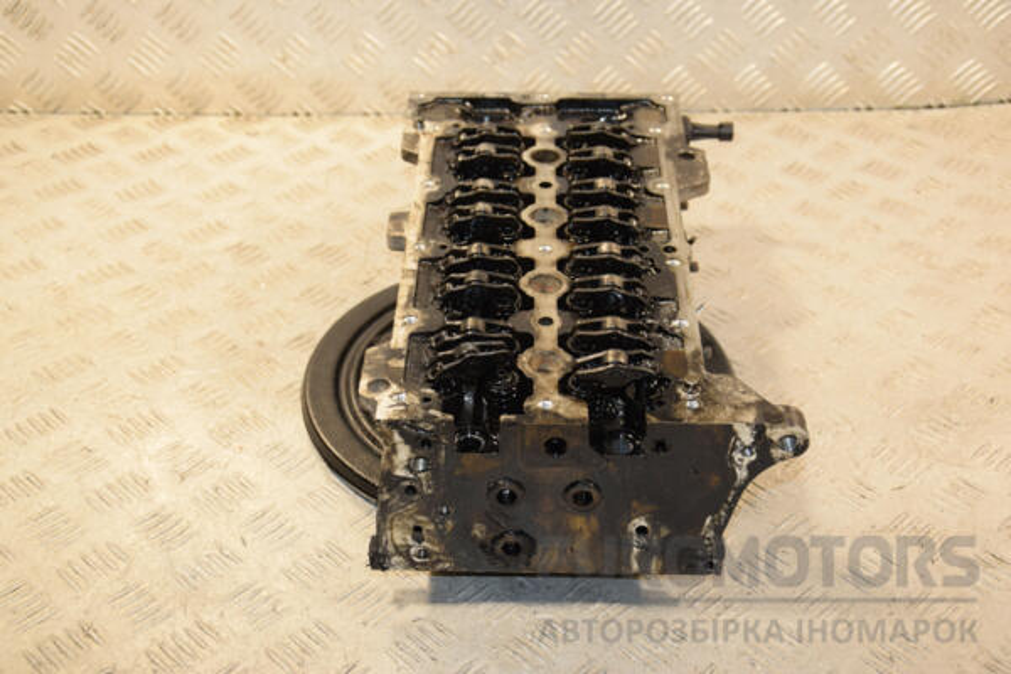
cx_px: 506
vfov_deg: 25.8
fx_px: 1474
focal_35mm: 52
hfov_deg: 37.9
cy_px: 337
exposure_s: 1/200
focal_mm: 35
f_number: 5
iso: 800
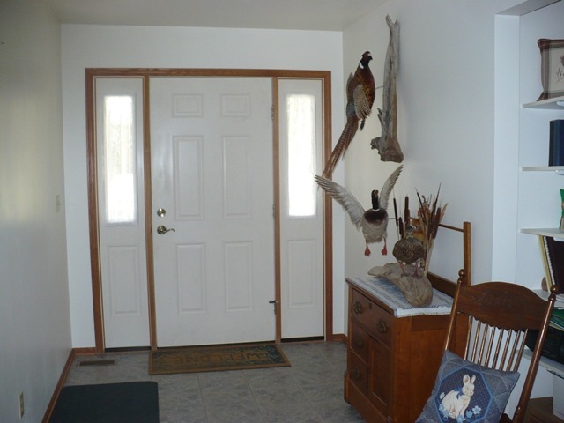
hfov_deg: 50.1
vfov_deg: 38.7
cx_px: 282
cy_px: 212
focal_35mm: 37
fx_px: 603
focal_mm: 6.1
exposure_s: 1/30
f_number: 2.8
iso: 160
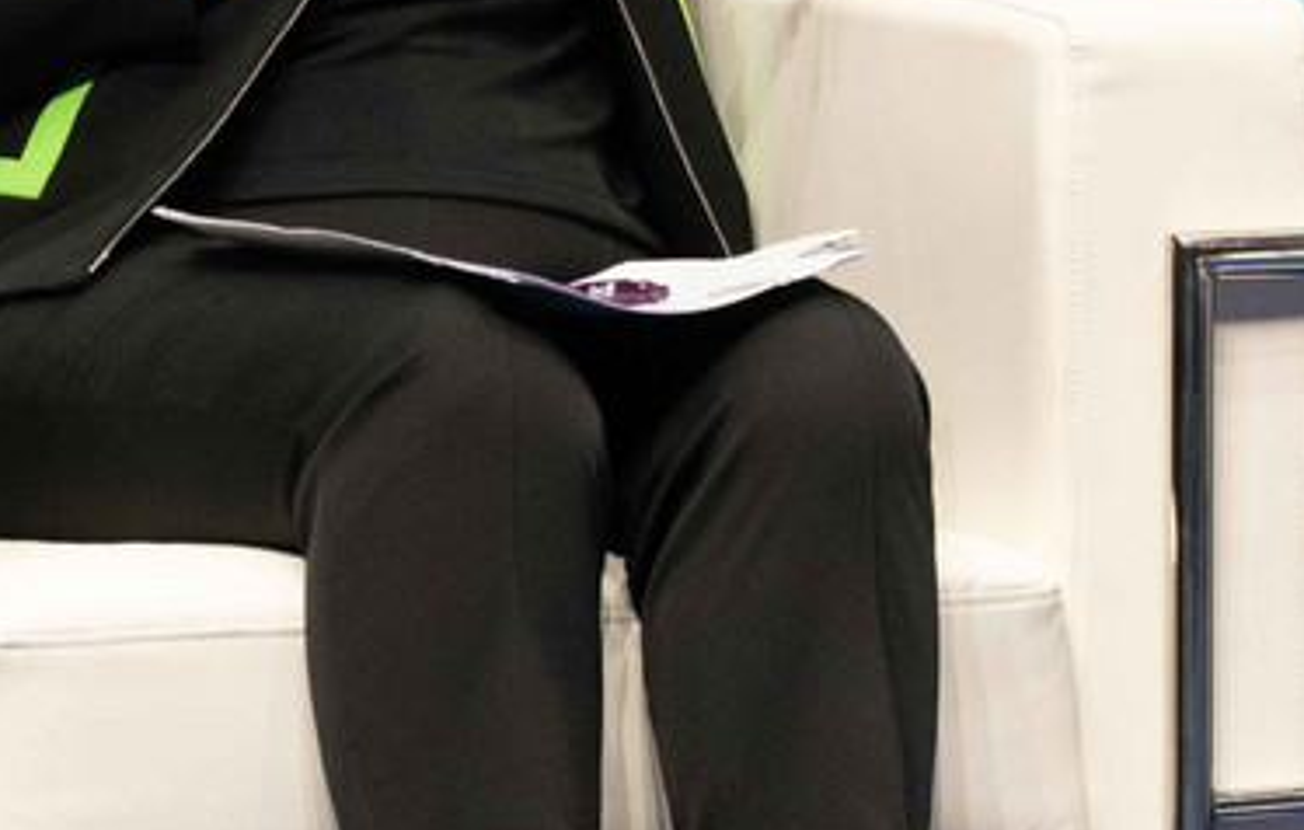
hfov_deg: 4.0
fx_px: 18682
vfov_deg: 2.5
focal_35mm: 523
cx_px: 2116
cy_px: -450
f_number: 4.5
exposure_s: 1/320
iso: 1600
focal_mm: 99
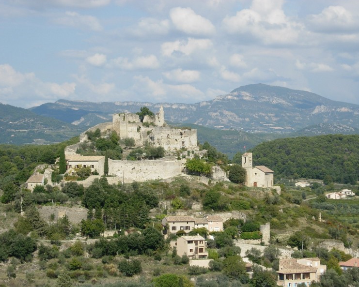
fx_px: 1265
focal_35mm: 119
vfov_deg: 13.0
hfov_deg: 16.2
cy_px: 144
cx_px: 182
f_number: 4.9
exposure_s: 1/703
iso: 64
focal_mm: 23.4
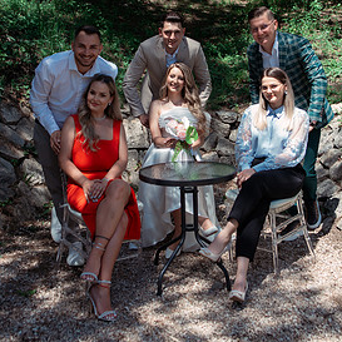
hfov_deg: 34.7
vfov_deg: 34.2
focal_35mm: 49
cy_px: 99
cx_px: 179
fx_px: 548
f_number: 3.2
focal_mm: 35
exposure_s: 1/800
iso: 125
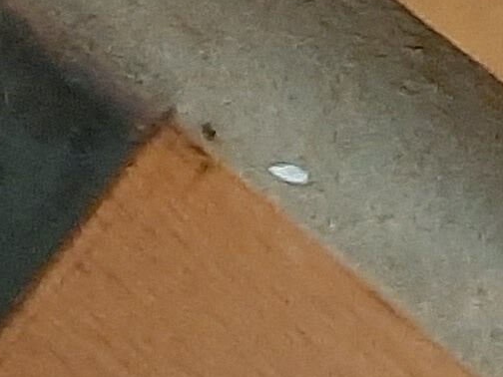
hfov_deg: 8.0
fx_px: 3022
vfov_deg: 7.1
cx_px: -1070
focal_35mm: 208
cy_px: 95
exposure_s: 1/25
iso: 400
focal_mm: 3.93
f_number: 1.7
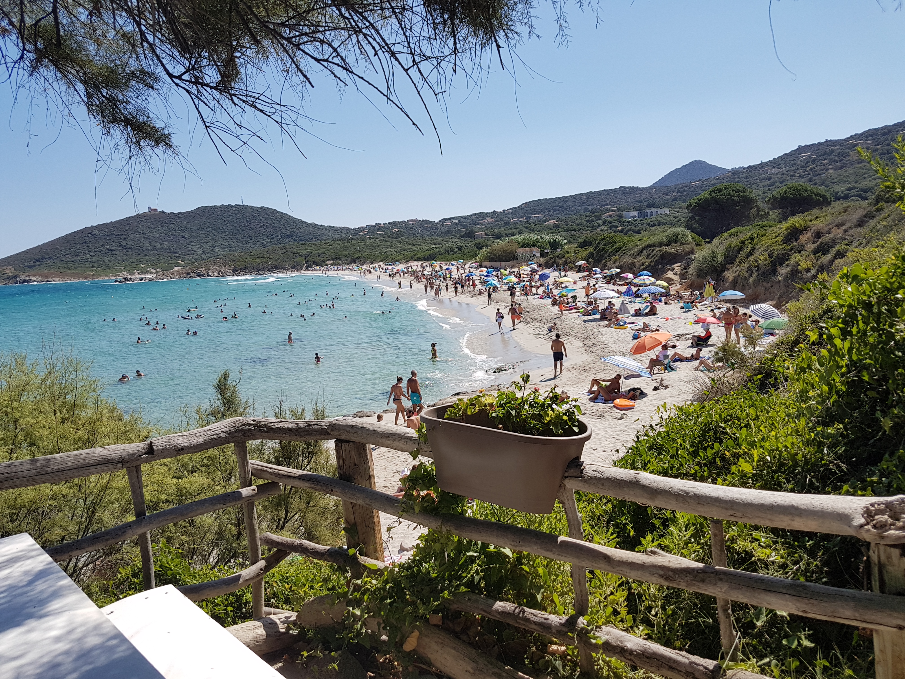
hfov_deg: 67.3
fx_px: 680
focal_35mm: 26
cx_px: 452
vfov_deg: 53.1
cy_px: 340
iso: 40
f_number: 1.7
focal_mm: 4.2
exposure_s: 1/2448
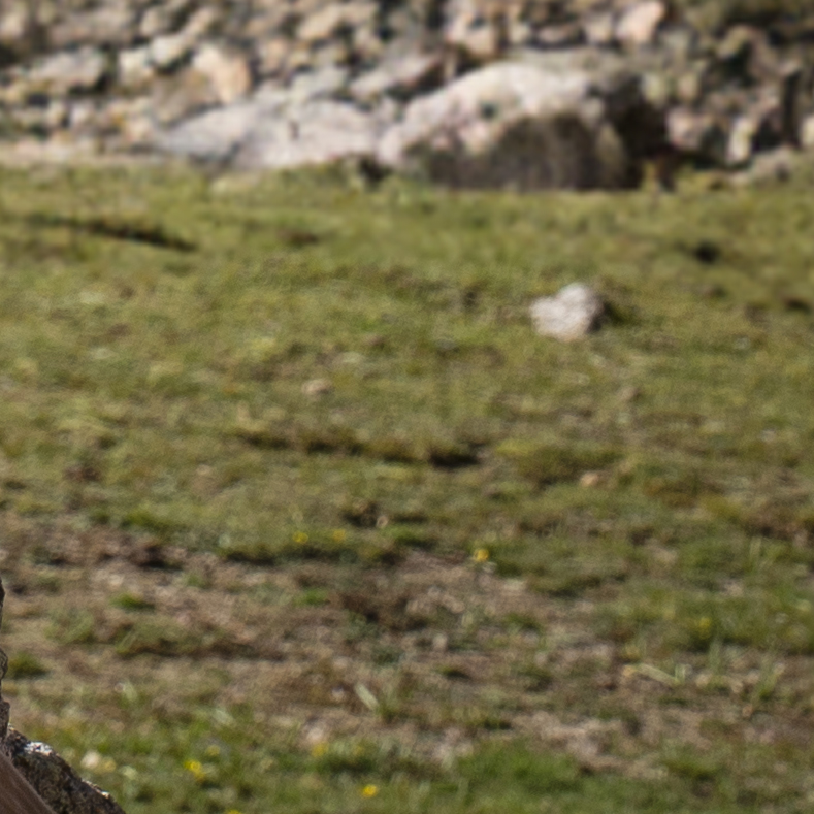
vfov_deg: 4.9
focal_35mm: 349
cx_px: -586
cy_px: -1165
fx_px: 9285
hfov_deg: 5.0
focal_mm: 54
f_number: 8
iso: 250
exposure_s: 1/500
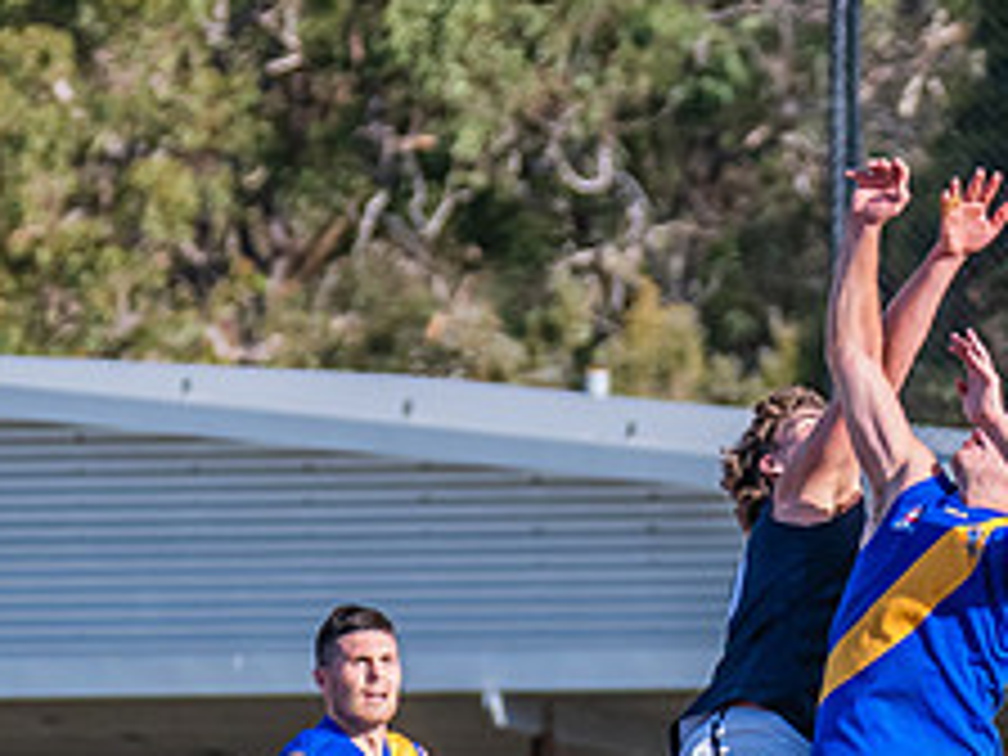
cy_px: 808
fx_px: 29294
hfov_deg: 2.0
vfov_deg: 1.5
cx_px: 1012
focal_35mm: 1006
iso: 800
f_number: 6.3
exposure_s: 1/2000
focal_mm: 240
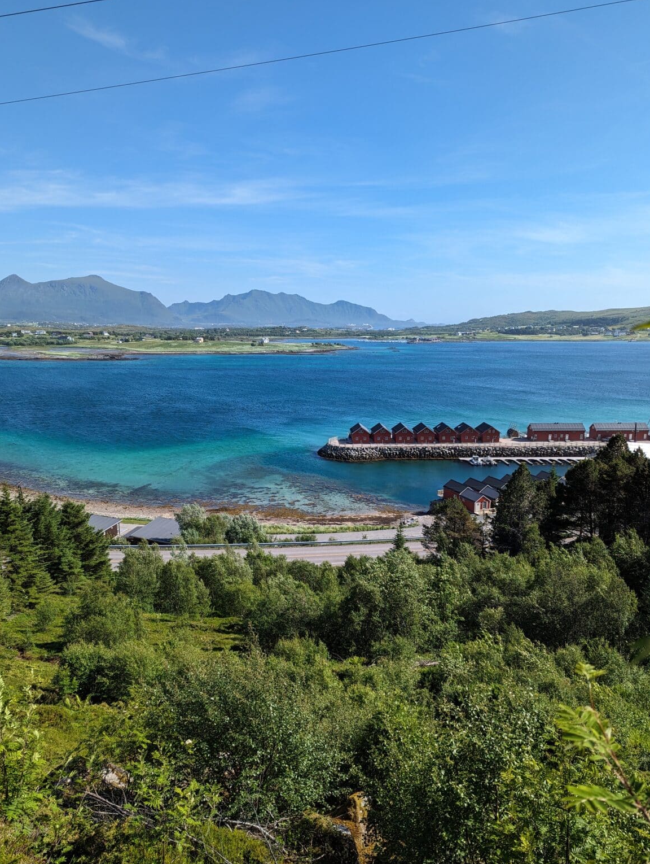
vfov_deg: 69.3
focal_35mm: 25
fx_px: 624
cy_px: 448
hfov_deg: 55.0
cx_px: 328
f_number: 1.85
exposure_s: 1/1825
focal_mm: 6.81
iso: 46
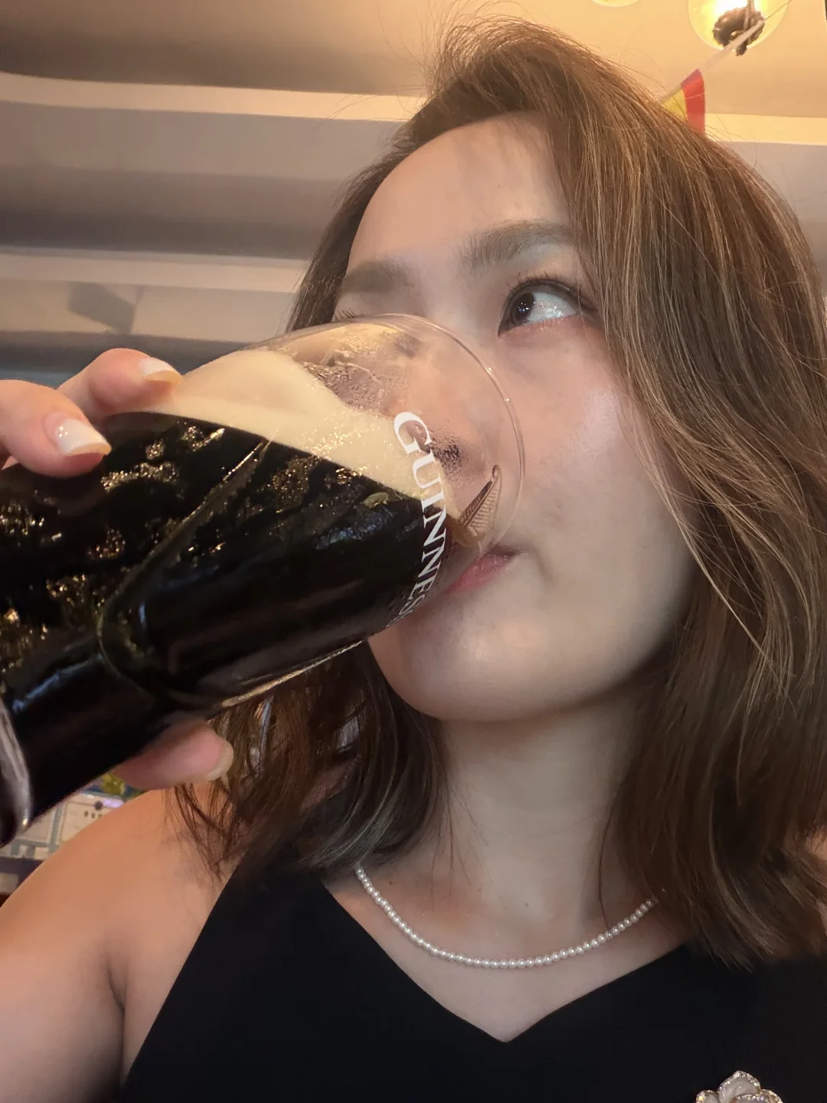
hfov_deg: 46.8
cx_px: 414
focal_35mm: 30
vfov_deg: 60.0
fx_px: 956
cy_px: 552
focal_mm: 2.71
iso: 500
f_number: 1.9
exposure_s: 1/25
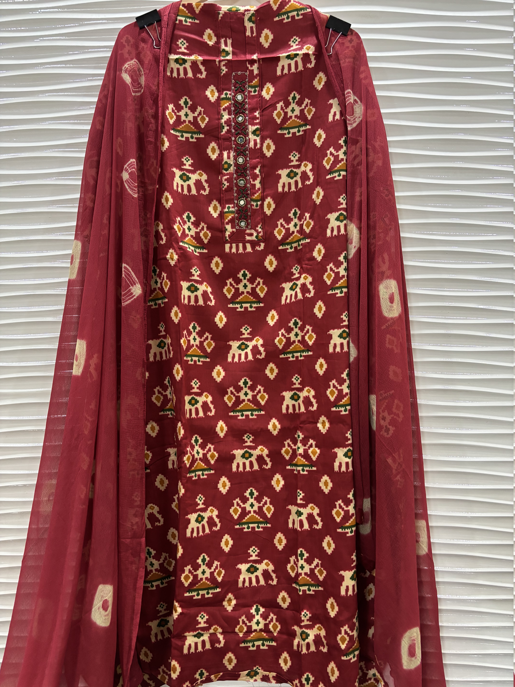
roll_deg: -1.3
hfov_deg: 53.1
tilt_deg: -0.9
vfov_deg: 67.3
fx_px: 516
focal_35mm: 26
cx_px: 258
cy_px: 344
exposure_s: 1/33
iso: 400
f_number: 1.6
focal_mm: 5.96
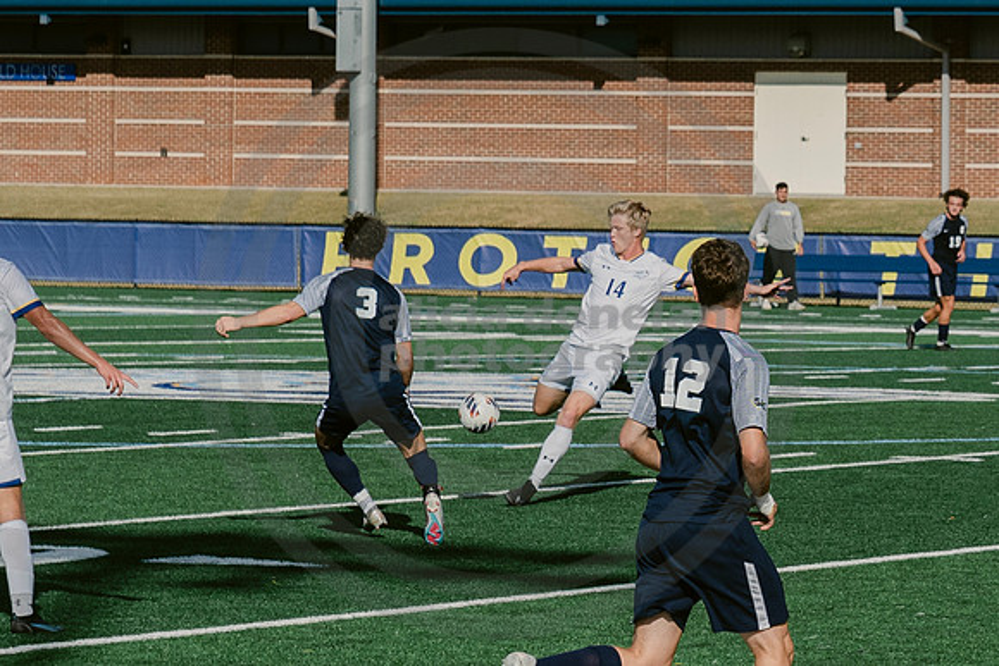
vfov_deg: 5.7
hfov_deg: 8.5
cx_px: 1098
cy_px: 330
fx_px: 6654
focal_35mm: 240
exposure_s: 1/4000
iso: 640
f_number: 5.6
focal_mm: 70
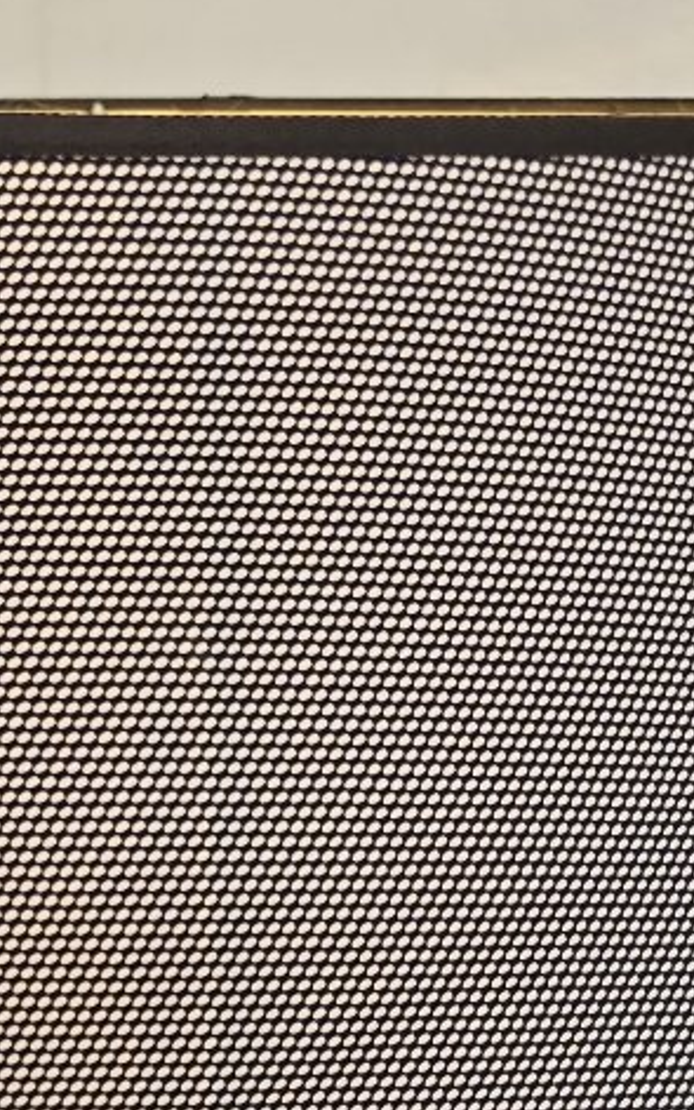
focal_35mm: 62
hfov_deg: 20.2
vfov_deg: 29.8
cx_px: -38
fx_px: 1876
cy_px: 1206
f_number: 1.7
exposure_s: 1/101
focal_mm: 6.3
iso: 100
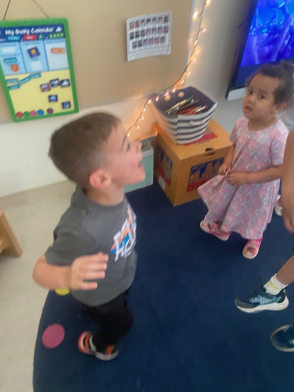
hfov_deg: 53.1
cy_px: 196
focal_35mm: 26
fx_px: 294
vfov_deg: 67.3
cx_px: 147
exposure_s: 1/30
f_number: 1.8
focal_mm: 4.25
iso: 500
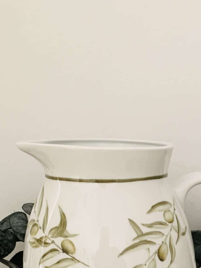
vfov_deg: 26.1
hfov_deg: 21.2
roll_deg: -1.7
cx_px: 219
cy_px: 325
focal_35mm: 66
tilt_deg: -21.9
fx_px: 511
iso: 50
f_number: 1.8
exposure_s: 1/121
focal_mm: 4.25
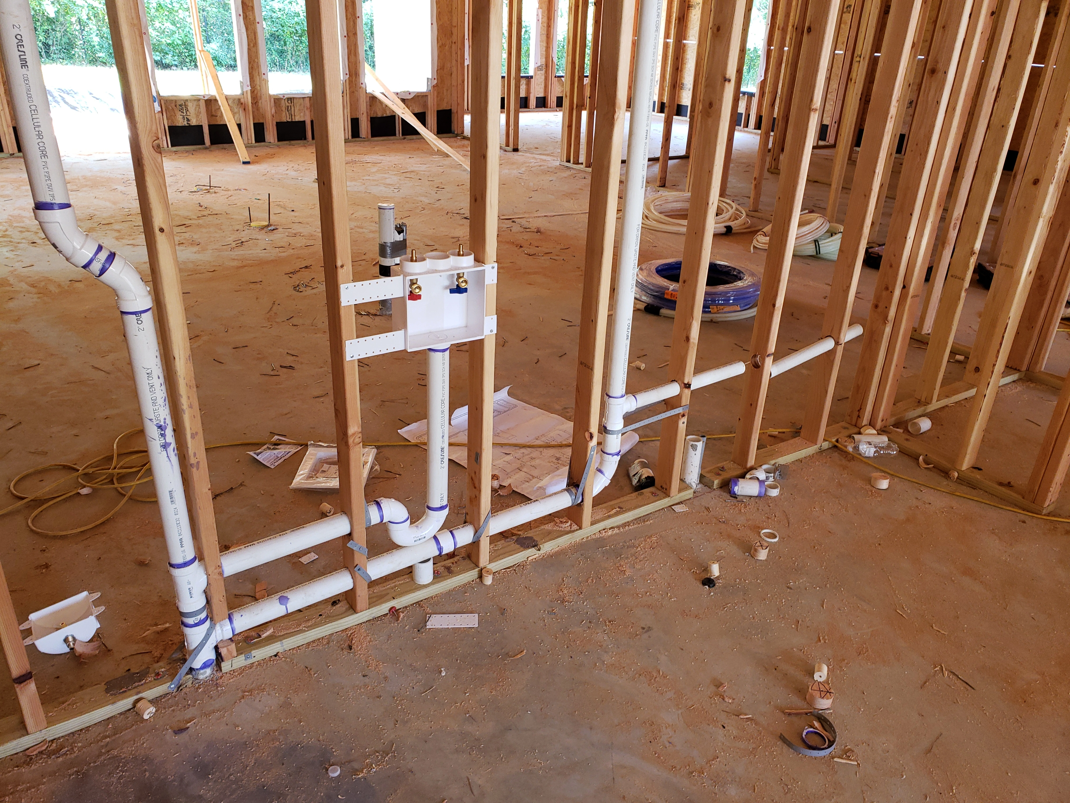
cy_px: 402
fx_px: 804
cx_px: 535
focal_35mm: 26
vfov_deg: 53.1
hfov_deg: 67.3
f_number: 2.4
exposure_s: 1/40
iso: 100
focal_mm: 4.3
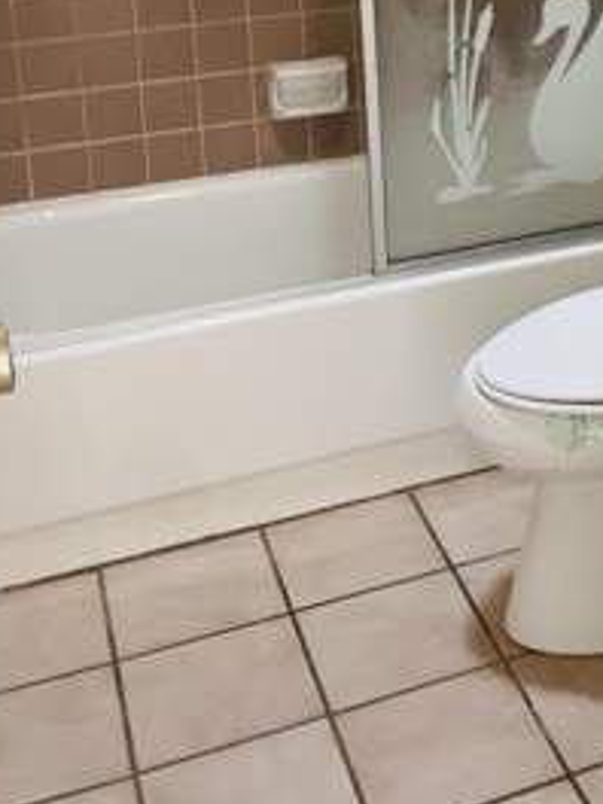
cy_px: -15
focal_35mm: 63
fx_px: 1463
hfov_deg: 22.2
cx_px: 643
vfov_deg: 28.6
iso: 250
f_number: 1.6
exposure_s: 1/60
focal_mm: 4.2
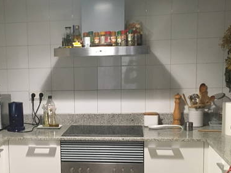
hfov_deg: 31.0
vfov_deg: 23.8
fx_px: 407
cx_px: 48
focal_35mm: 61
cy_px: 118
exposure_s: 1/25
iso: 200
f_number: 2.2
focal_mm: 4.15
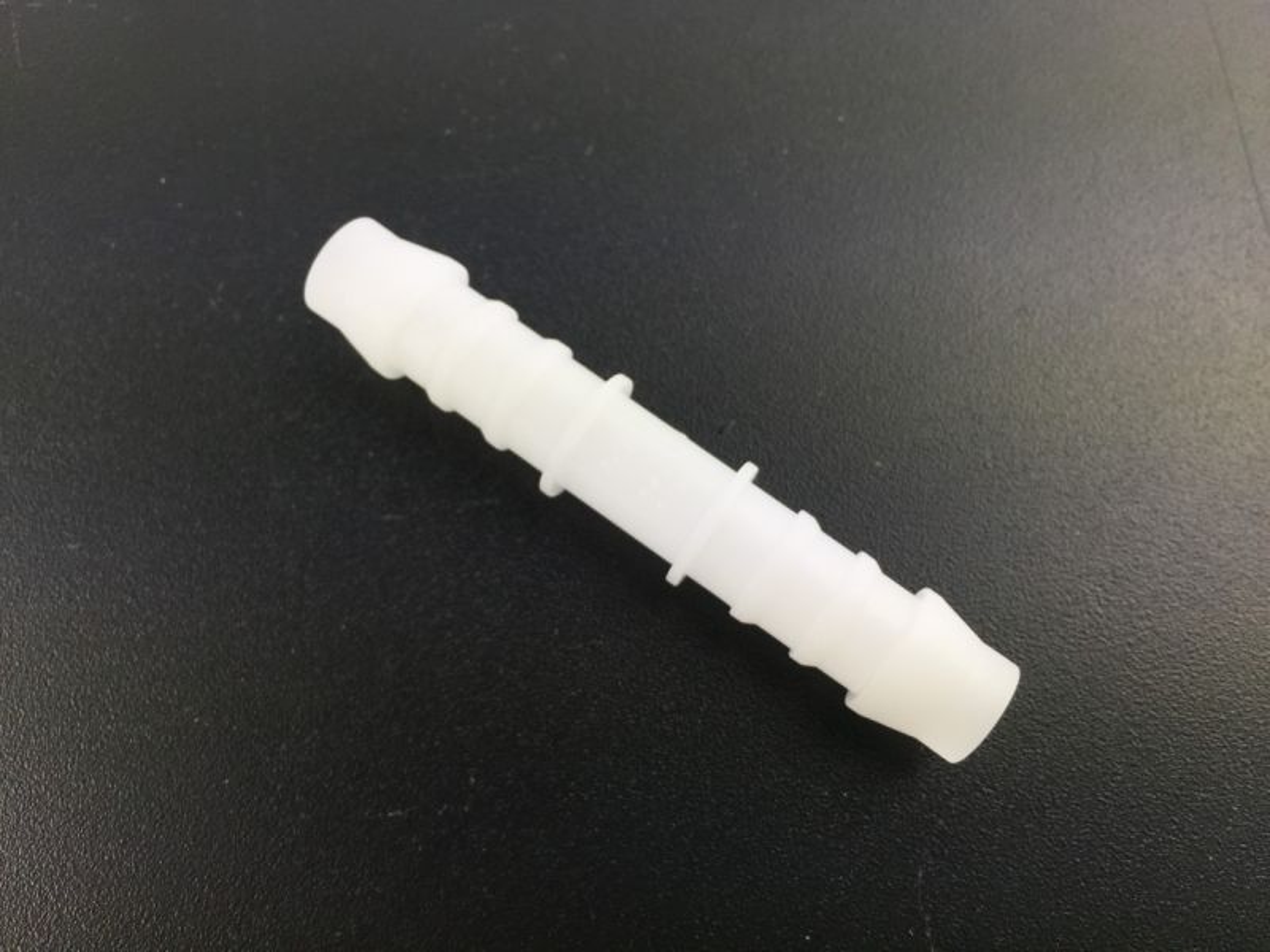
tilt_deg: -76.6
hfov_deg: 61.7
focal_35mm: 29
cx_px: 635
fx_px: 1064
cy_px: 476
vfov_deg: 48.2
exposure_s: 1/211
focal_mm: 4.15
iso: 32
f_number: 2.2
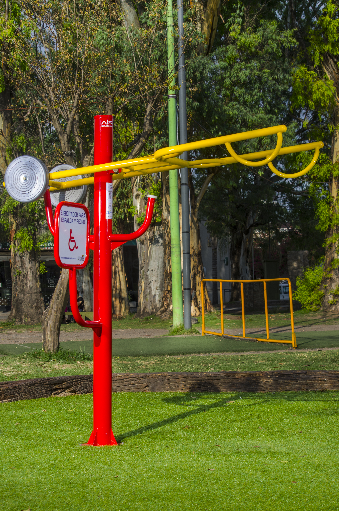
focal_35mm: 82
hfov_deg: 16.5
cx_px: 170
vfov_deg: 24.7
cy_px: 256
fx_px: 1170
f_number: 10
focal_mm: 55
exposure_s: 1/160
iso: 100
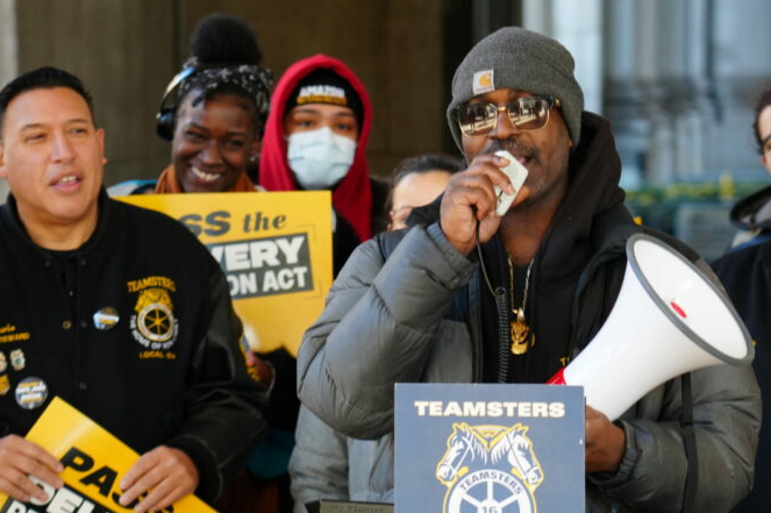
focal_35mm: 165
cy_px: 234
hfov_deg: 12.5
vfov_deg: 8.3
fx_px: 3523
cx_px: 451
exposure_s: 1/160
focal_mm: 91
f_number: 4
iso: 800
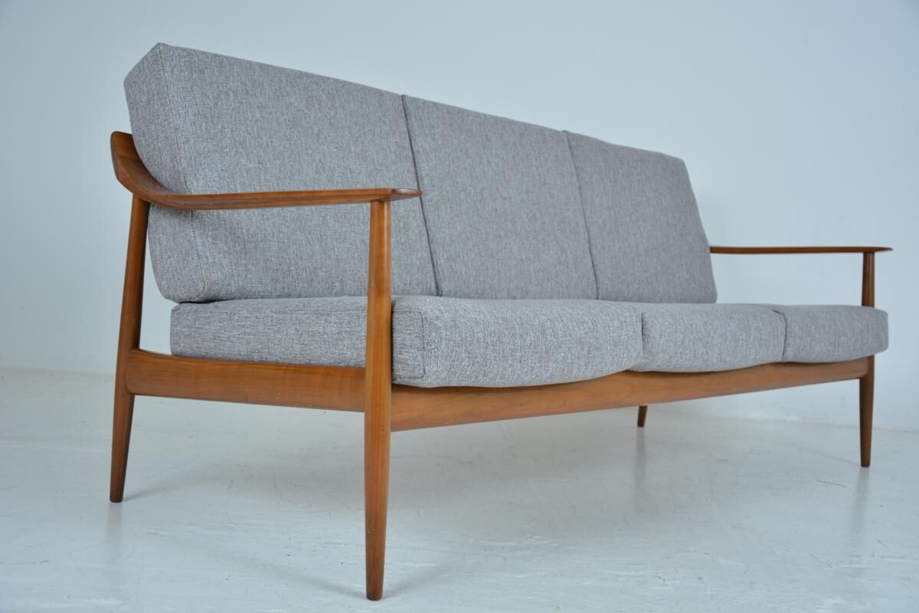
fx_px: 1072
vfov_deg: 31.9
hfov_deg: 46.4
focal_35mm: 42
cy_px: 306
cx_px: 460
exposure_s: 1/125
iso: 160
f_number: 4.5
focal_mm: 28
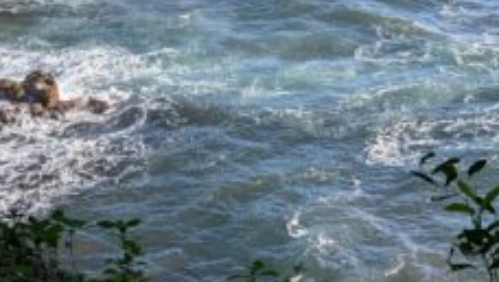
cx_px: 254
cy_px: -122
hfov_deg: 24.2
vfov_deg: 13.1
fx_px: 1166
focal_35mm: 88
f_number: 1.68
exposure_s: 1/693
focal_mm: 6.9
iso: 21
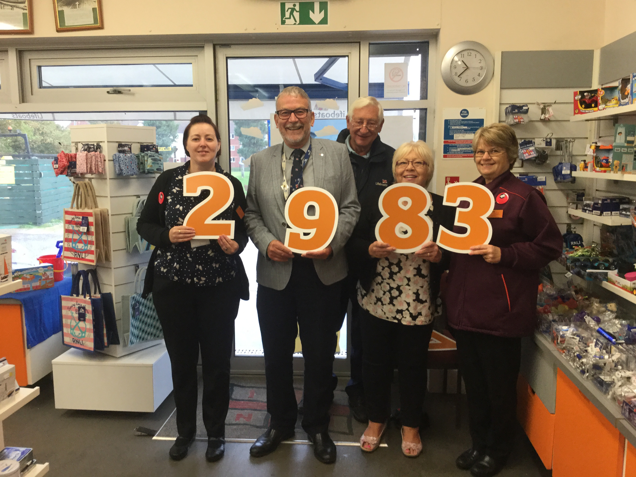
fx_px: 570
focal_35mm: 31
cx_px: 318
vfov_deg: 45.4
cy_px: 238
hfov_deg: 58.4
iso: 50
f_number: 2.4
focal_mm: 3.3
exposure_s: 1/33
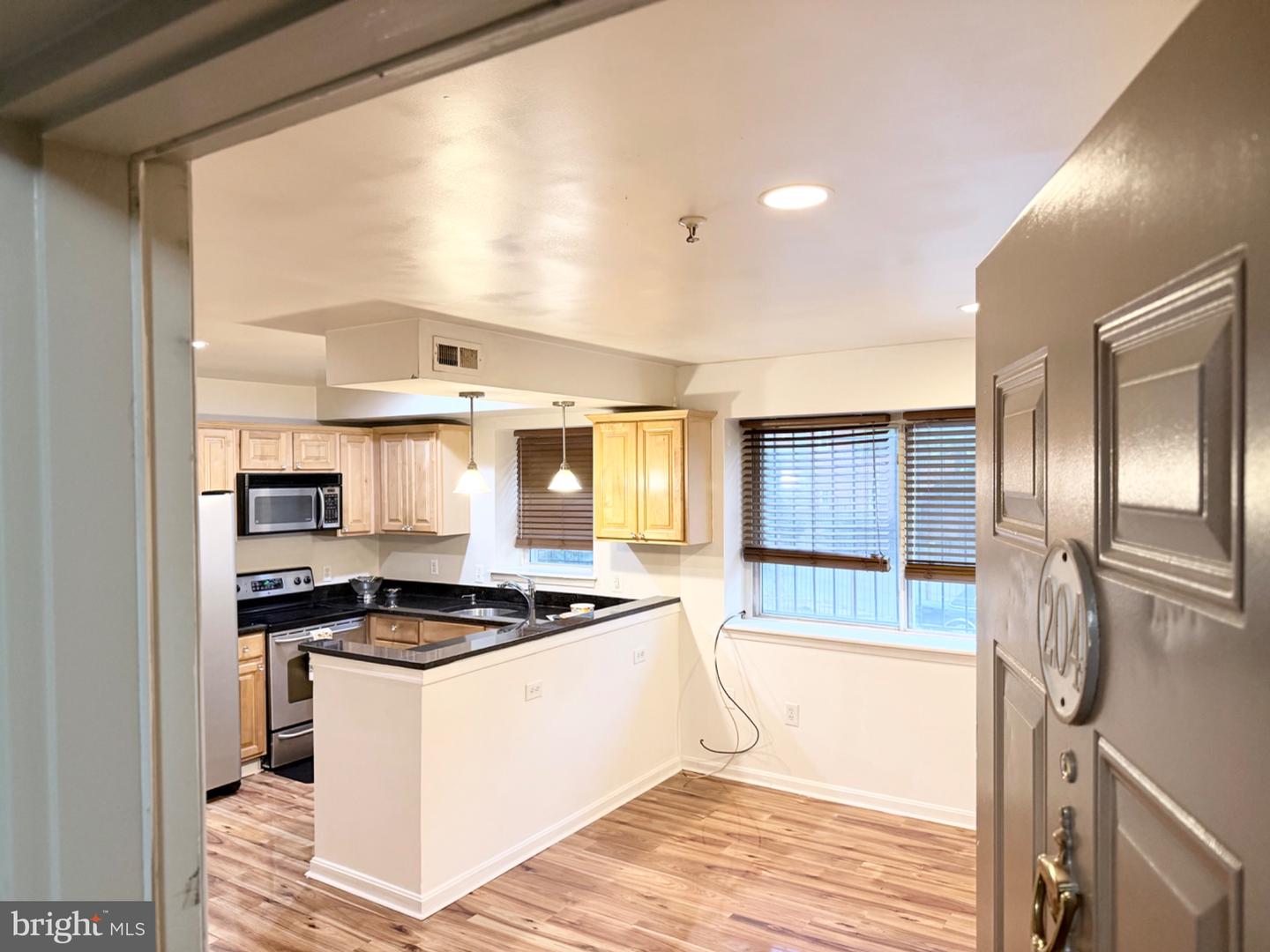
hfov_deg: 71.6
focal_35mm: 24
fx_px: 881
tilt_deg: -0.6
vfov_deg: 56.8
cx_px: 635
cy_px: 476
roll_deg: +0.6
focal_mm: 6.76
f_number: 1.78
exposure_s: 1/60
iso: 250
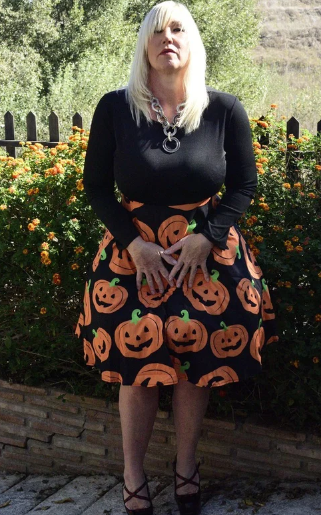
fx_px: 798
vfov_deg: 35.7
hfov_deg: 22.7
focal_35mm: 57
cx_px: 196
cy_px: 263
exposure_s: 1/2500
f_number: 14
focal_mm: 48
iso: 12800
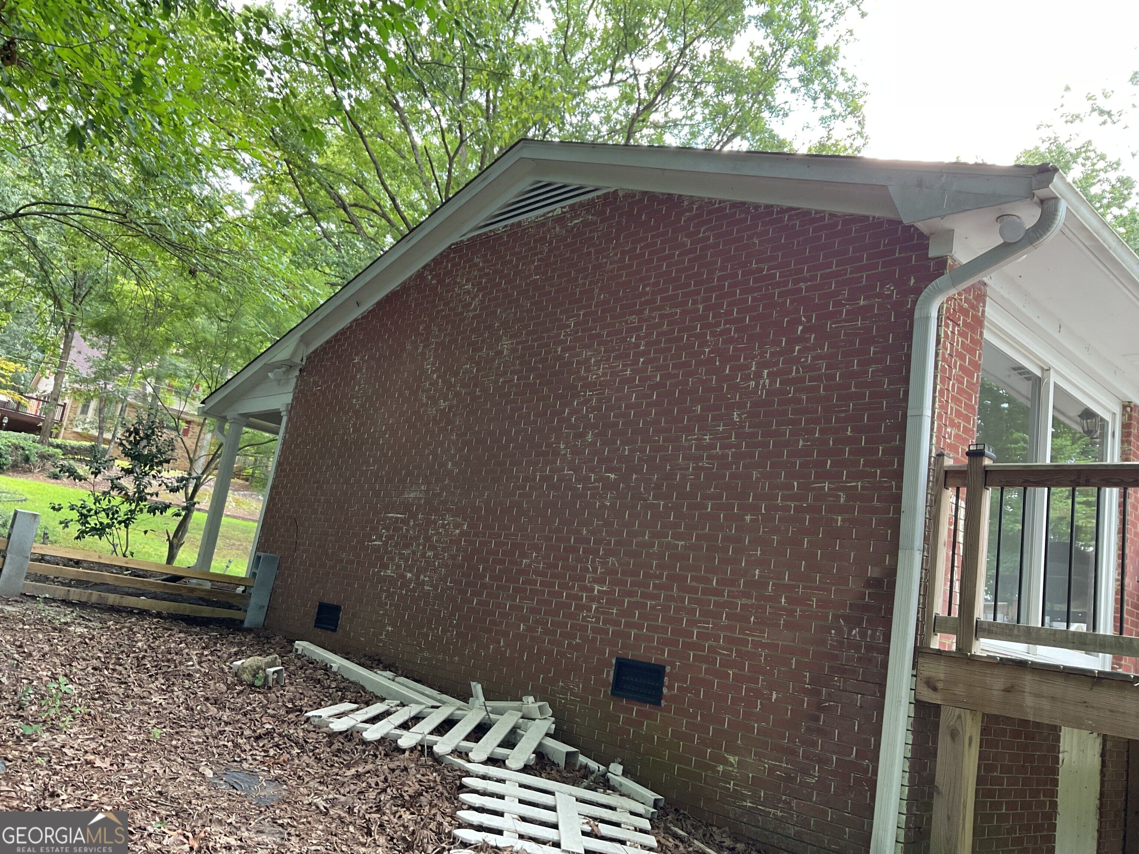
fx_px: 954
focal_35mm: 29
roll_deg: -10.2
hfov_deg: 61.7
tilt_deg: +10.0
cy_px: 427
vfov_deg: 48.2
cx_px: 570
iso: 64
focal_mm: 3
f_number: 1.8
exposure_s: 1/120
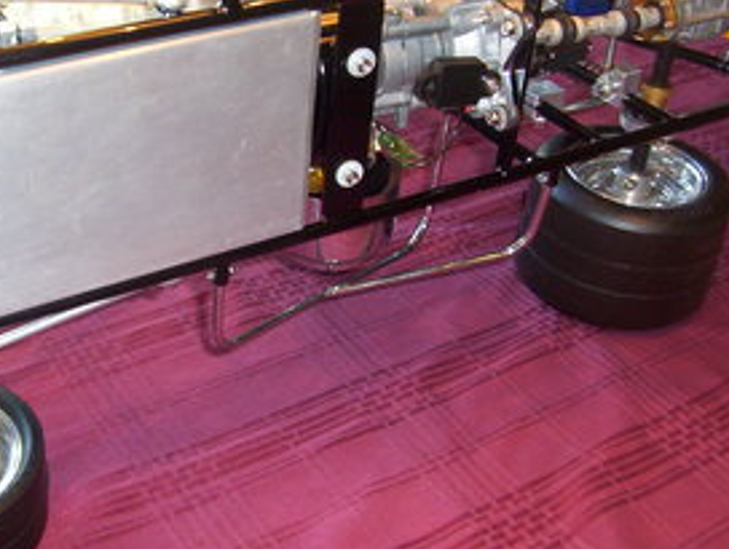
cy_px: 276
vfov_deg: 27.6
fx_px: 1118
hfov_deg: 35.4
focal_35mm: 53
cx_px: 196
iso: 140
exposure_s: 1/30
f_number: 2.76
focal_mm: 5.54
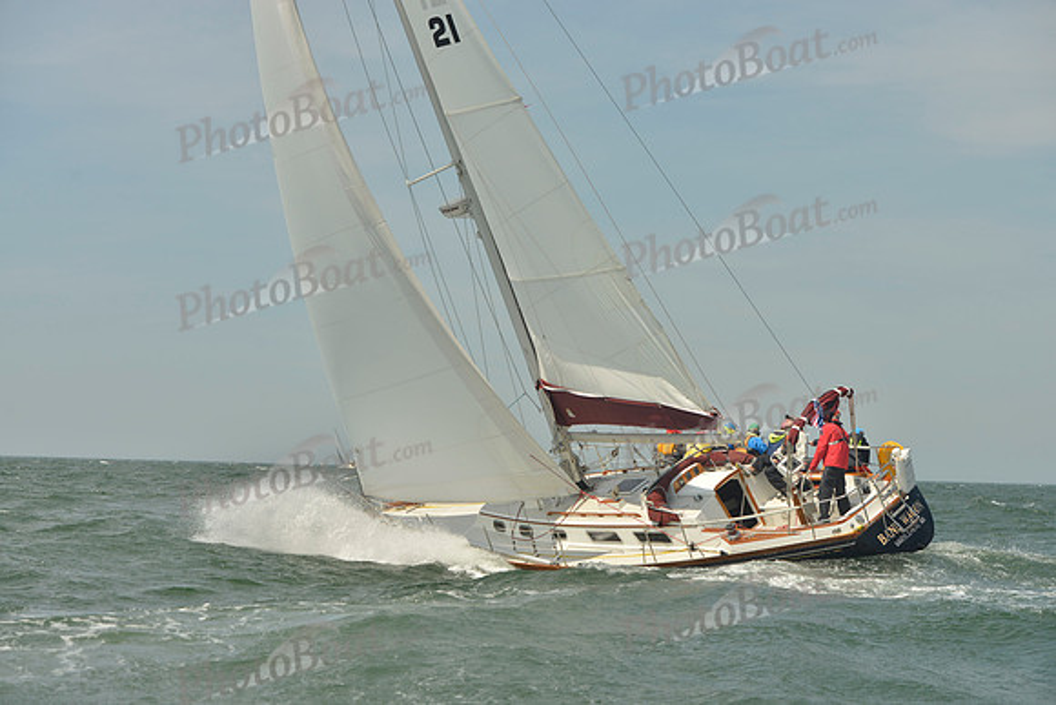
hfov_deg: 28.8
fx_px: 2054
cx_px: 528
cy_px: 352
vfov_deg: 19.5
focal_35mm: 70
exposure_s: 1/1250
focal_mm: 70
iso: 200
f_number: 7.1
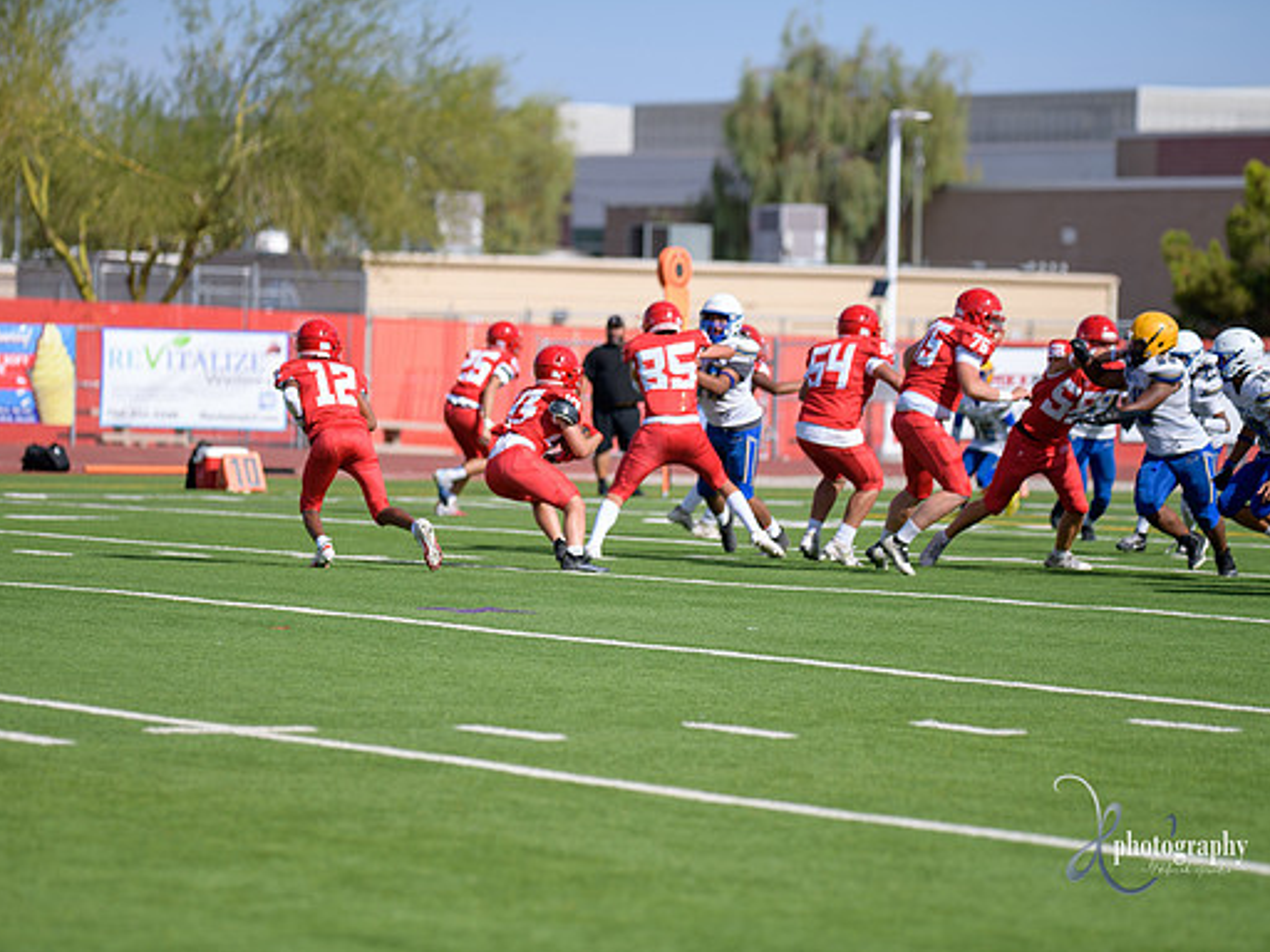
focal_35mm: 196
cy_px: 477
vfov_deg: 7.6
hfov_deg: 10.1
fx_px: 7191
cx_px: 600
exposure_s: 1/3200
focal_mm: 180
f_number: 2.8
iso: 200
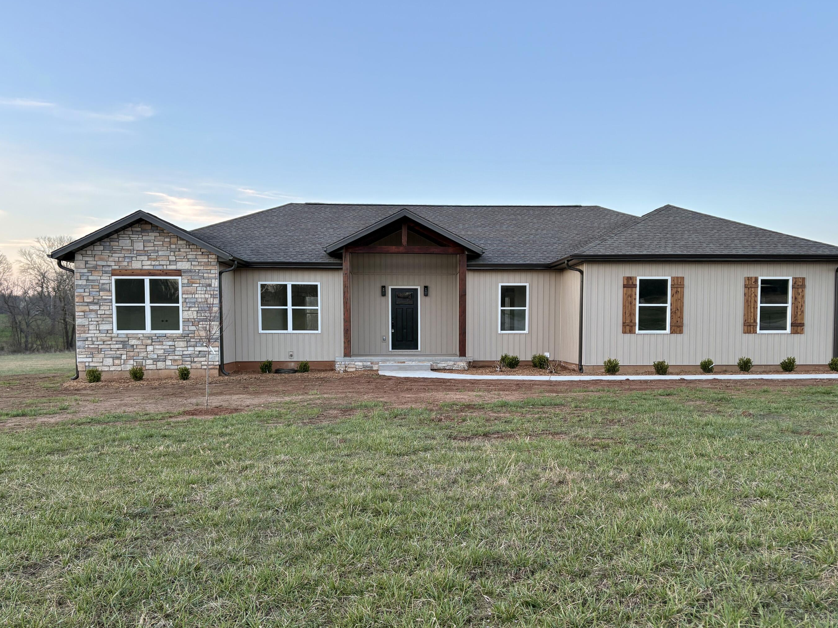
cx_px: 451
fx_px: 702
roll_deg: +0.8
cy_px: 347
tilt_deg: -2.5
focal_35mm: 29
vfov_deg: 48.1
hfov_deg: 61.6
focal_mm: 5.96
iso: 64
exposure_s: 1/122
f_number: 1.6
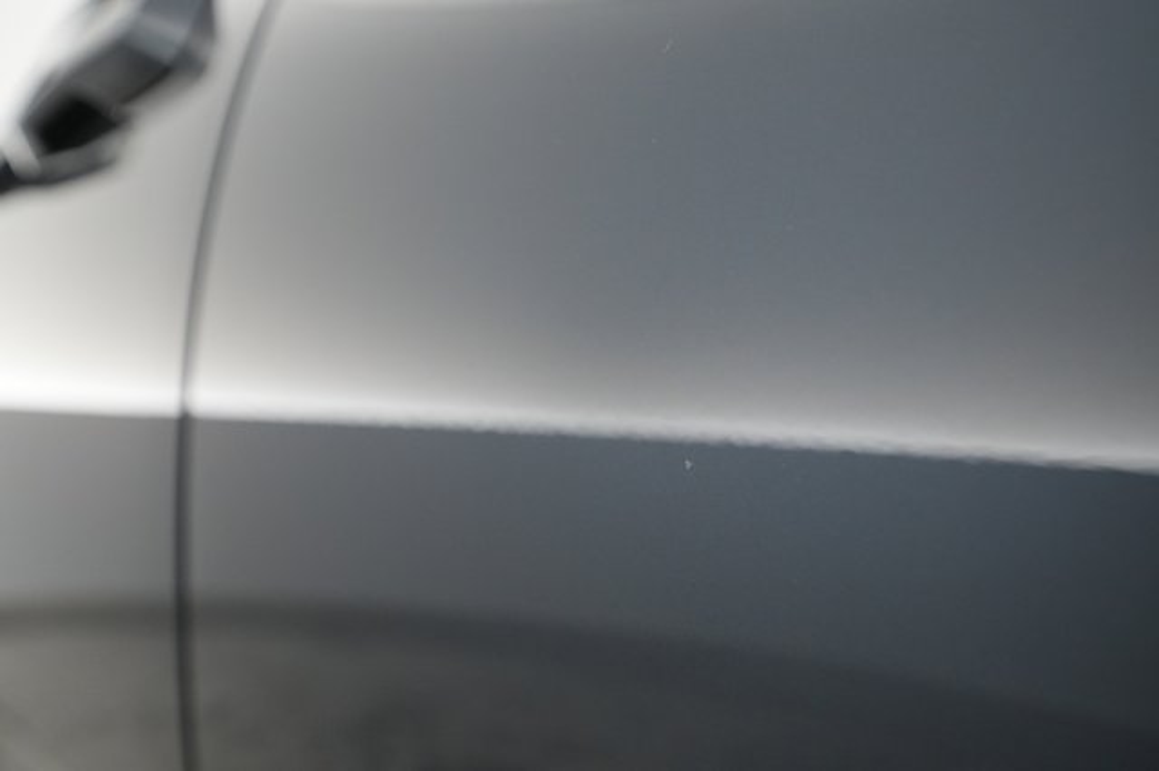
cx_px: 580
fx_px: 901
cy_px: 386
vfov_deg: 46.4
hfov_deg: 65.5
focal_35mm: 28
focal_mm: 28
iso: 4000
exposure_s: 1/100
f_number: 4.5
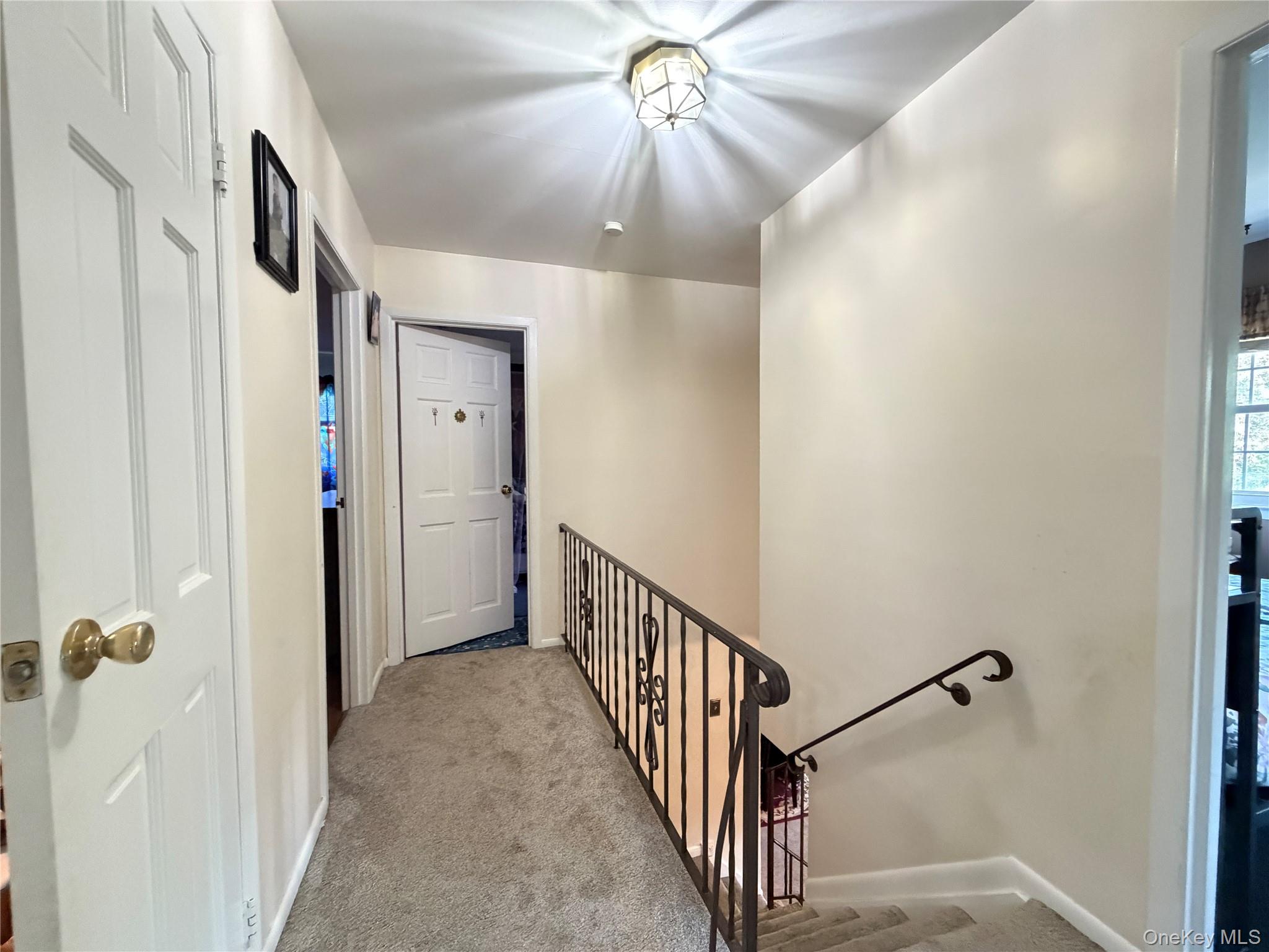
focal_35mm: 14
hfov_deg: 102.1
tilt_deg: -2.4
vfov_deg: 85.7
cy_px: 476
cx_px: 634
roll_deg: -0.4
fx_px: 513
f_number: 2.2
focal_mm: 2.22
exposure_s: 1/60
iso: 800
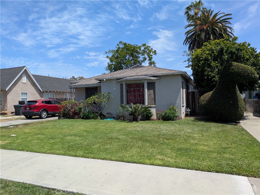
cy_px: 98
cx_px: 130
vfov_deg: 54.9
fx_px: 188
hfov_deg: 69.4
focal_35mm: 25
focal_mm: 5.43
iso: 51
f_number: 1.89
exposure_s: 1/1580
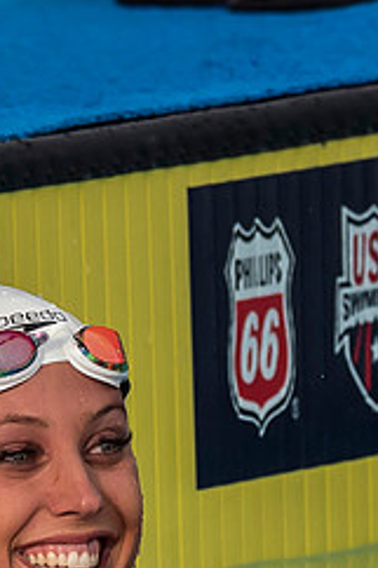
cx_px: 23
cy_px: 529
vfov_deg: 1.1
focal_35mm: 1914
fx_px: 30186
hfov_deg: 0.7
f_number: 5
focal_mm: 200
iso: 320
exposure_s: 1/1000
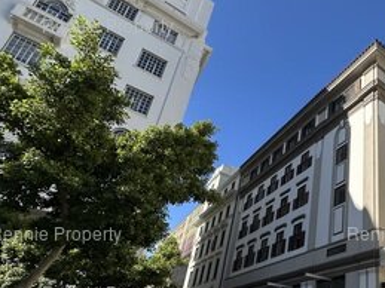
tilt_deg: +24.1
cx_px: 346
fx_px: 300
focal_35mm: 27
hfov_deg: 56.4
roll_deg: -1.0
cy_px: 219
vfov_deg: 49.1
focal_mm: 2.22
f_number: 2.2
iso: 50
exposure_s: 1/1742
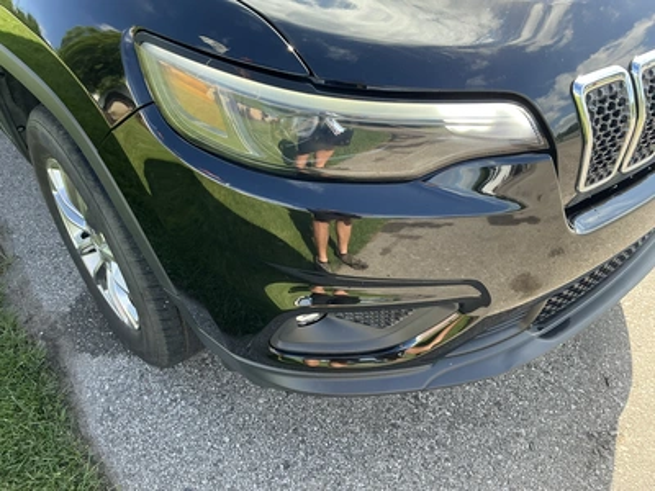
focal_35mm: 28
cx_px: 328
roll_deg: -3.3
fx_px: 530
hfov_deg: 63.4
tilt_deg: -38.1
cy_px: 246
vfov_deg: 49.7
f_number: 1.8
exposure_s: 1/172
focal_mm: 3
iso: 25
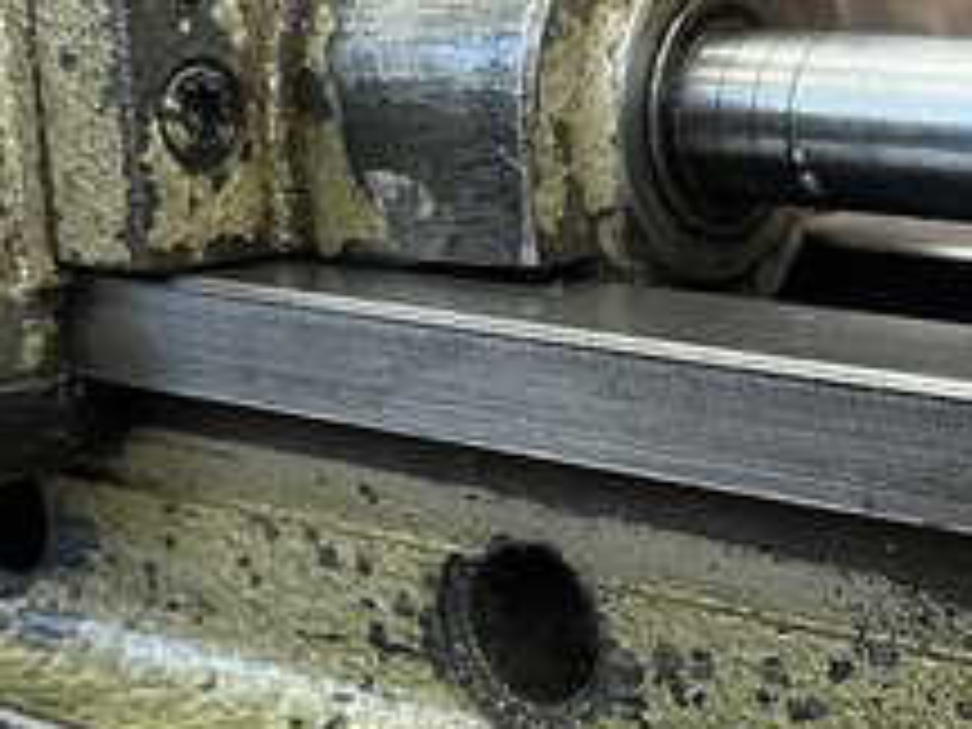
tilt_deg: -17.9
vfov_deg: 18.8
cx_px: 850
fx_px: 2162
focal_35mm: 77
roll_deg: +0.1
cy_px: 648
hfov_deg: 24.7
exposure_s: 1/60
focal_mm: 5.1
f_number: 1.6
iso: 250
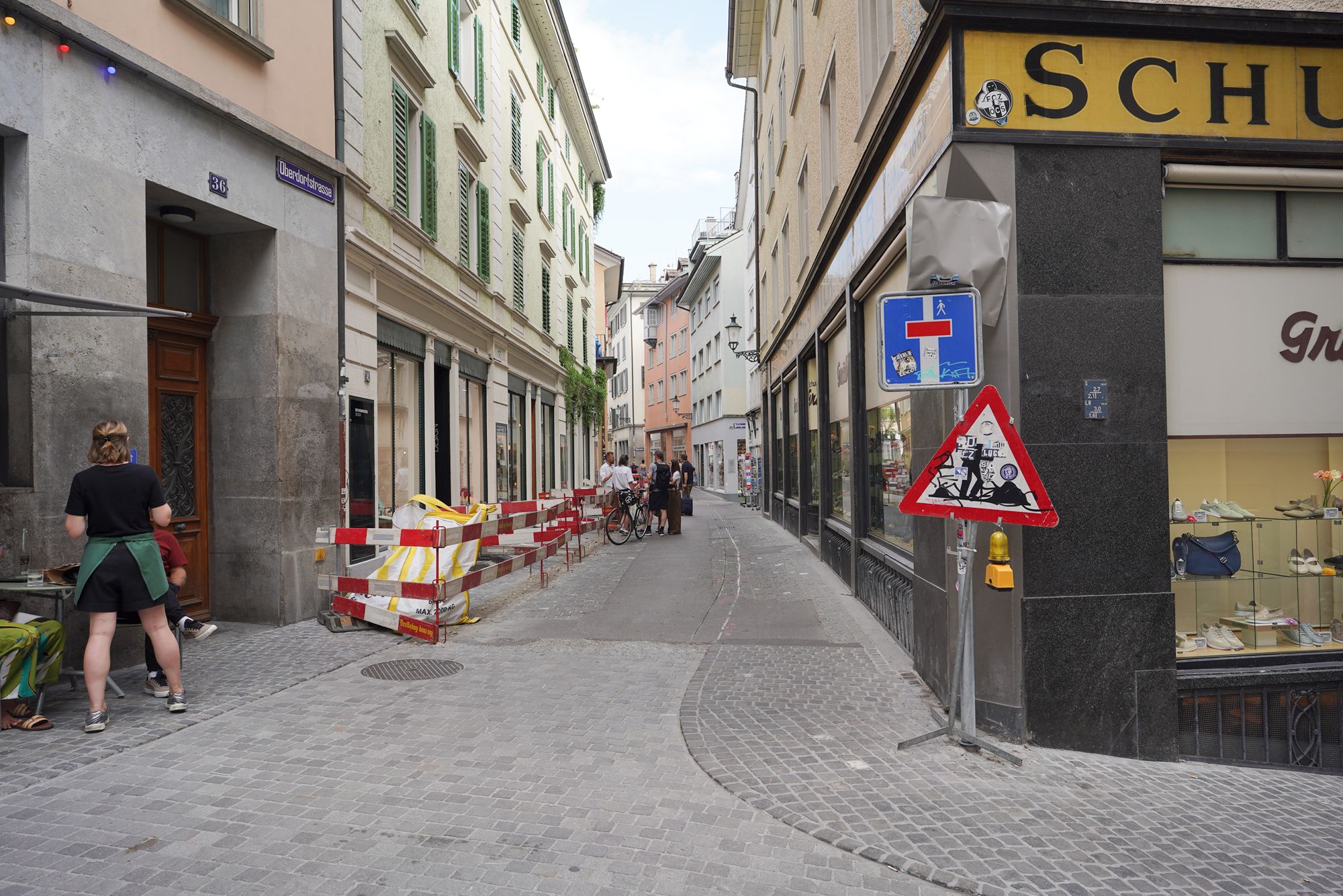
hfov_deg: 73.7
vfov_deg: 53.1
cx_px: 672
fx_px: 895
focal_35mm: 24
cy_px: 448
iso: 100
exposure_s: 1/100
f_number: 7.1
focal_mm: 24
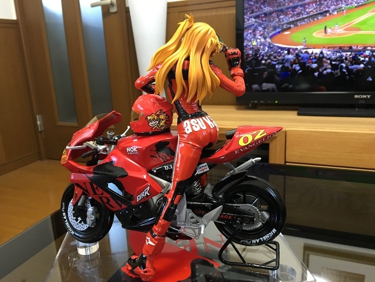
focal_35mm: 29
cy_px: 141
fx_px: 314
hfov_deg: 61.7
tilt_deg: -15.0
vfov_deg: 48.2
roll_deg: +3.8
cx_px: 188
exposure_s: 1/15
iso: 80
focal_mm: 4.15
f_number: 2.2
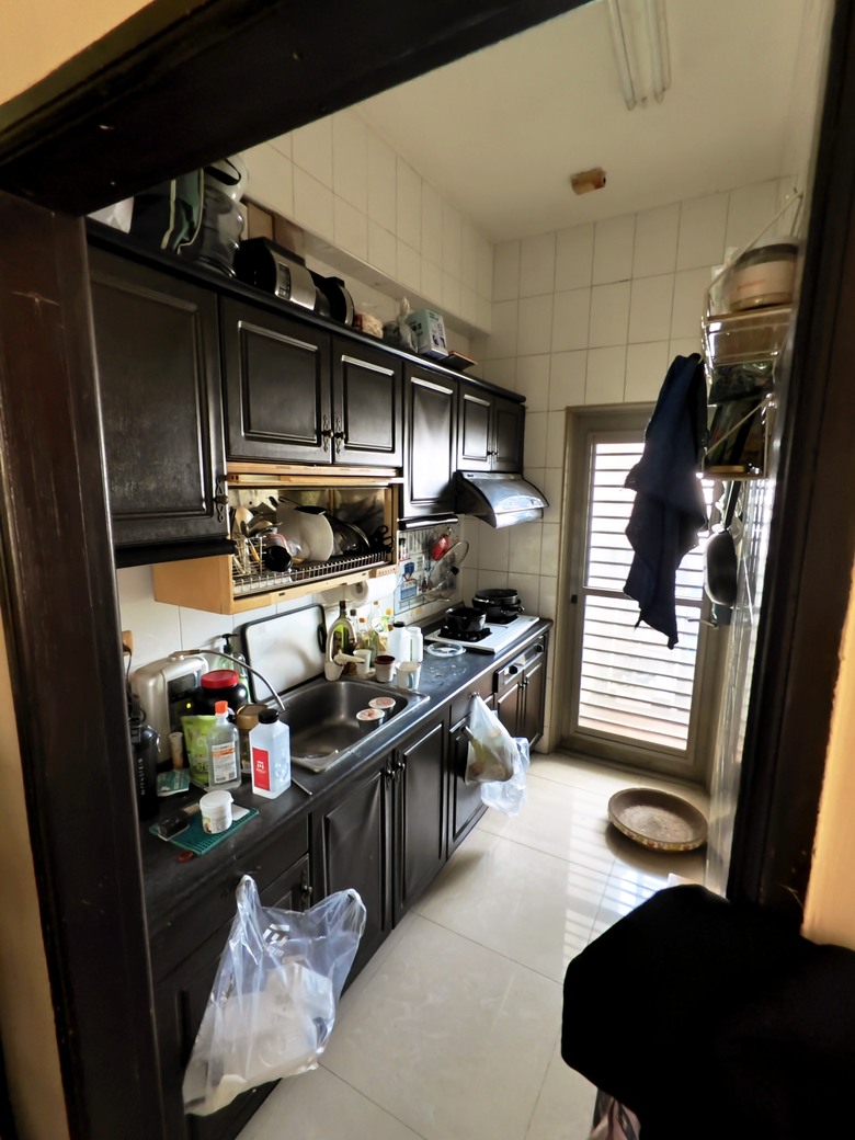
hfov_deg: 78.1
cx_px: 428
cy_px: 570
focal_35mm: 16
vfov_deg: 94.5
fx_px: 527
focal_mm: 1.65
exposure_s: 1/12.5
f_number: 2.2
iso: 910
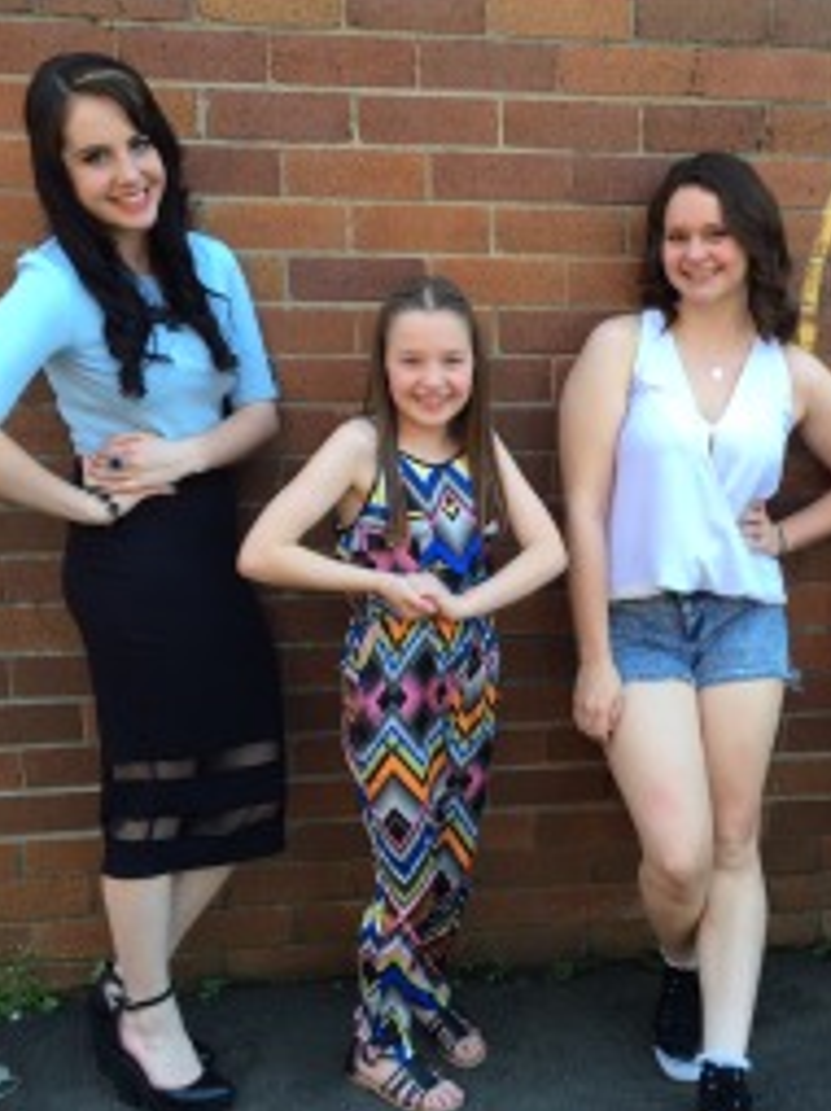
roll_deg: -0.6
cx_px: 582
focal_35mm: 40
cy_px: 569
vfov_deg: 46.8
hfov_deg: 35.4
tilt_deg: -14.6
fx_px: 1282
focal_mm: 4.15
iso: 32
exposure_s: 1/120
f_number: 2.2
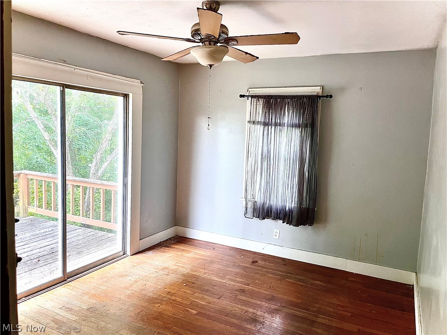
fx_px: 336
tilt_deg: -5.3
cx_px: 224
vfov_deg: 53.1
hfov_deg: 67.3
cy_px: 168
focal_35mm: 26
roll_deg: -2.1
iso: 160
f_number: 1.6
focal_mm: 5.1
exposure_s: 1/60
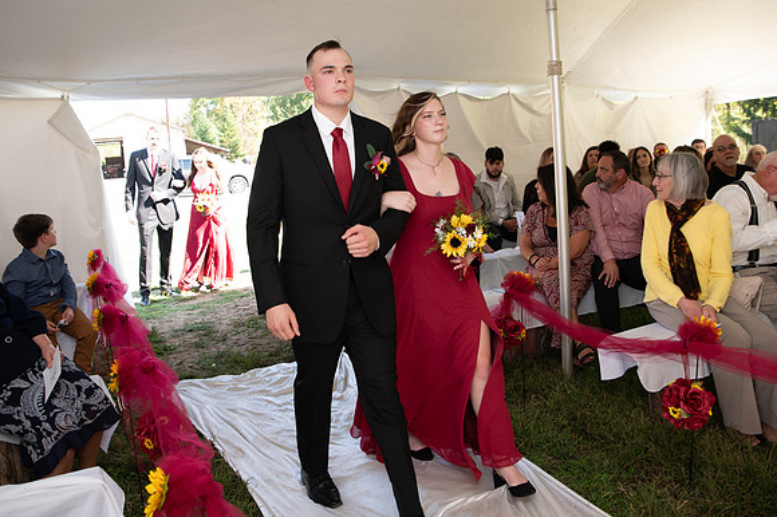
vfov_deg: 45.1
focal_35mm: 29
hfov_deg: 64.2
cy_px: 208
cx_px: 378
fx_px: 619
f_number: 3.2
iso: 320
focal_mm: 24
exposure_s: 1/200
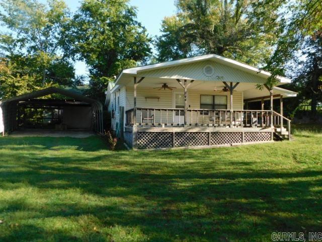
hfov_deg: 60.0
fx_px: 279
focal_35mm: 30
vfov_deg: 46.8
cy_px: 121
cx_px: 161
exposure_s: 1/400
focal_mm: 5.3
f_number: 3.2
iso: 125
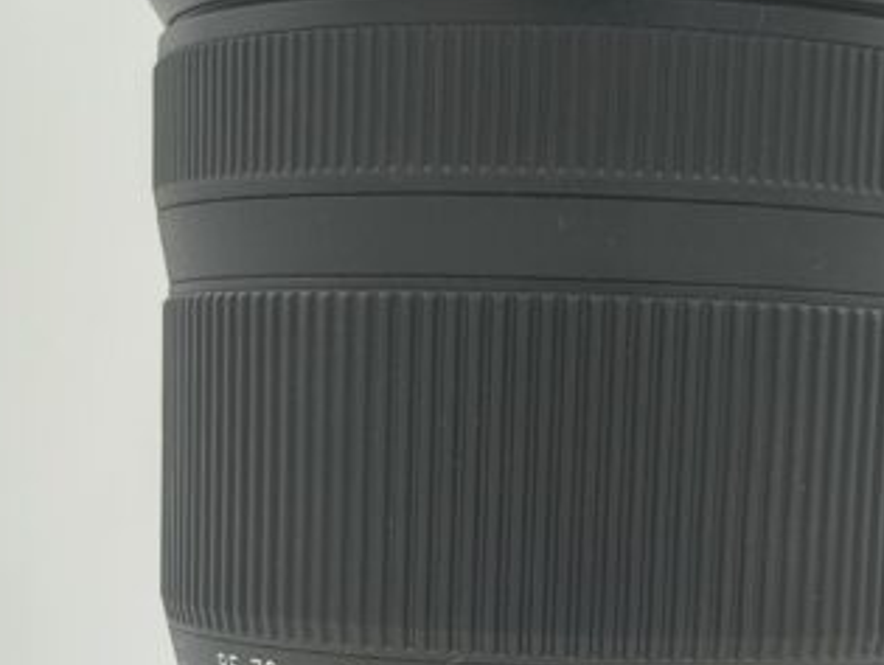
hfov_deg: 46.9
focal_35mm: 39
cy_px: 226
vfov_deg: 36.5
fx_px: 997
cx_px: 603
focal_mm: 5.56
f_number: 1.8
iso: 100
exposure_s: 1/354
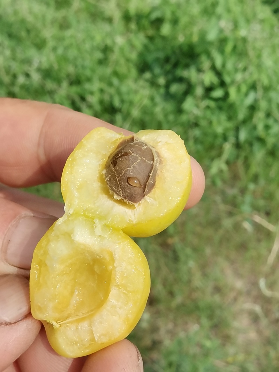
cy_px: 186
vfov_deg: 35.5
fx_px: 580
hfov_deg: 27.0
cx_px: 140
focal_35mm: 54
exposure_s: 1/997
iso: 80
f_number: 4
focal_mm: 5.72
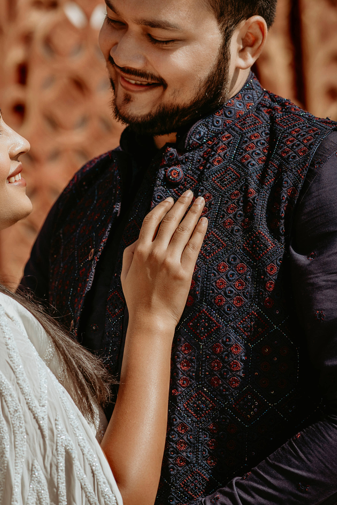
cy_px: 211
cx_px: 109
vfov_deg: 14.1
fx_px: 2036
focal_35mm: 145
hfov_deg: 9.5
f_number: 2.8
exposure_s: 1/2000
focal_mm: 85
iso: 100
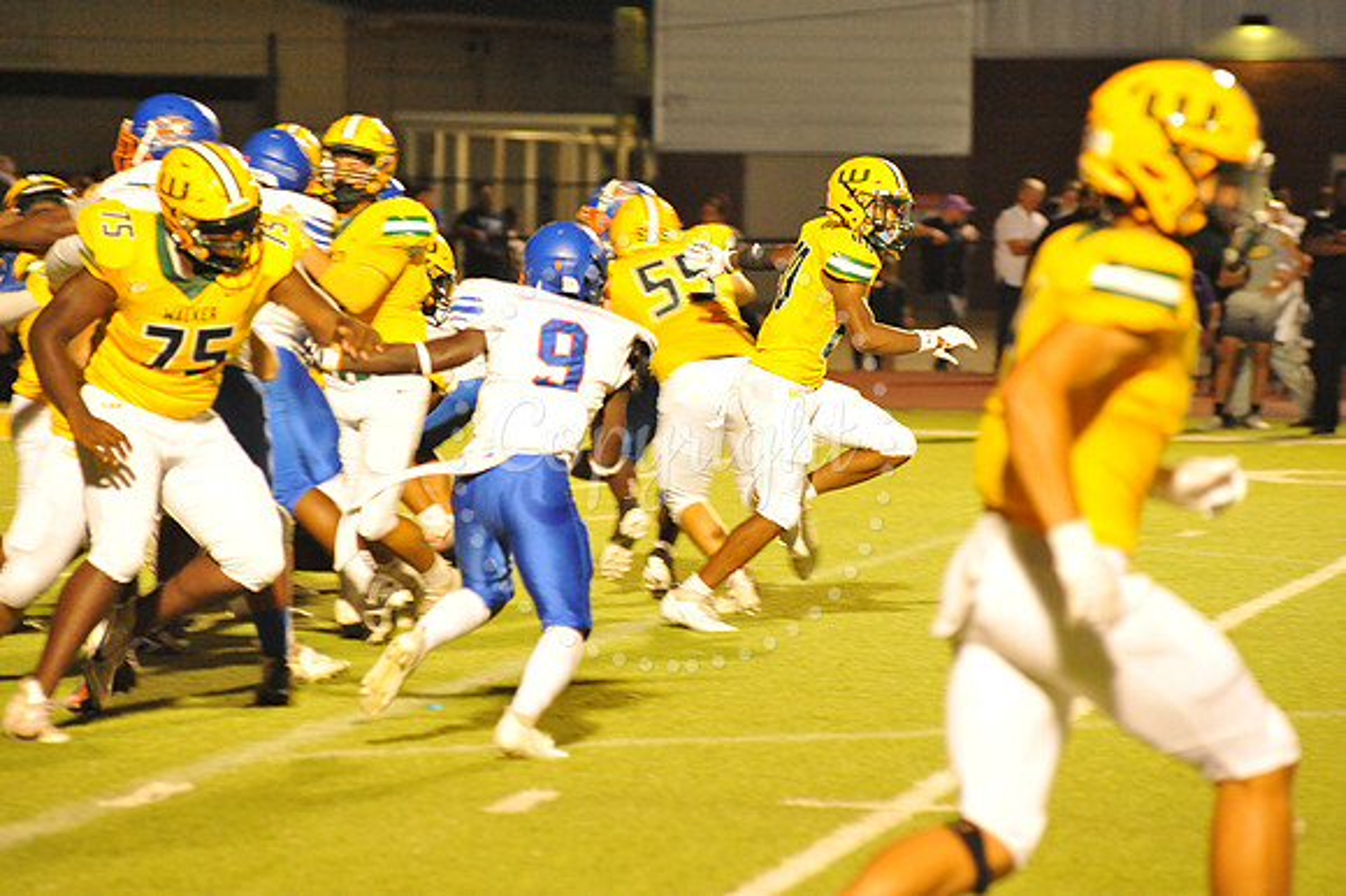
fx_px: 7473
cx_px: 673
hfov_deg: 10.3
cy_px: 448
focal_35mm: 200
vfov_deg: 6.9
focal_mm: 200
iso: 6400
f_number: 5.6
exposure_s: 1/200
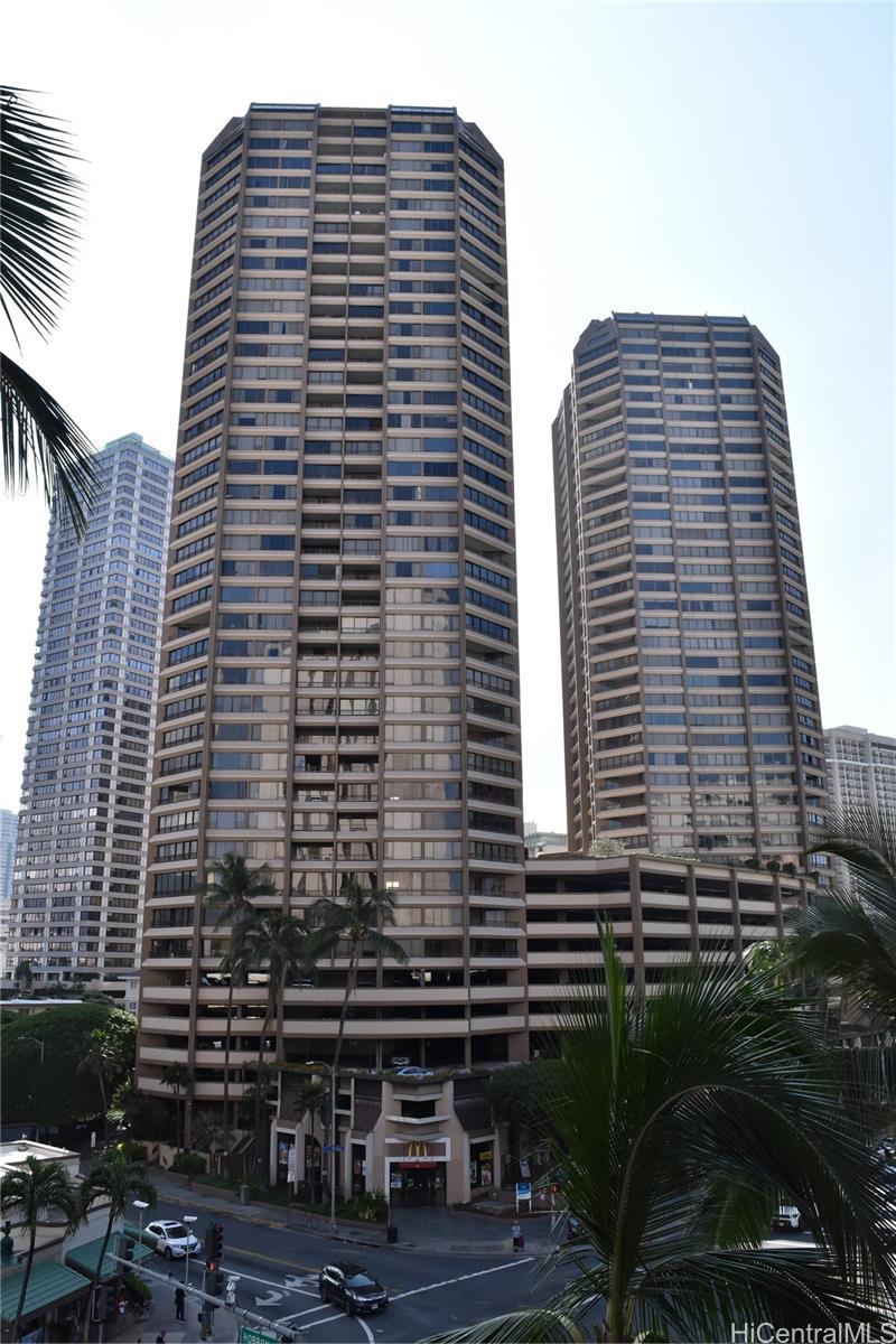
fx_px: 1008
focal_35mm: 27
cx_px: 448
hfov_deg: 47.9
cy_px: 672
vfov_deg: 67.4
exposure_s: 1/1250
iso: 800
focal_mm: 18
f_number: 10
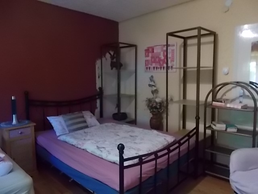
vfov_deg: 53.1
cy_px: 97
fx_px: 194
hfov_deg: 67.3
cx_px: 129
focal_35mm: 26
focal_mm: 4.6
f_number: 3.2
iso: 400
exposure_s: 1/10
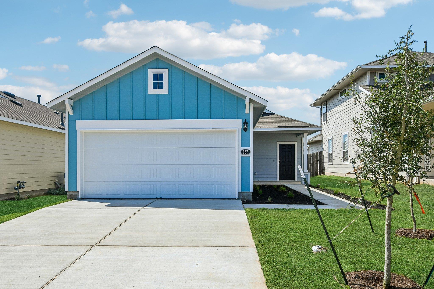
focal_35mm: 26
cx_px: 217
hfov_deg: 70.4
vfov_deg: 50.4
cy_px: 144
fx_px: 307
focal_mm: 17
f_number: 8
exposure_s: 1/2000
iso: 400
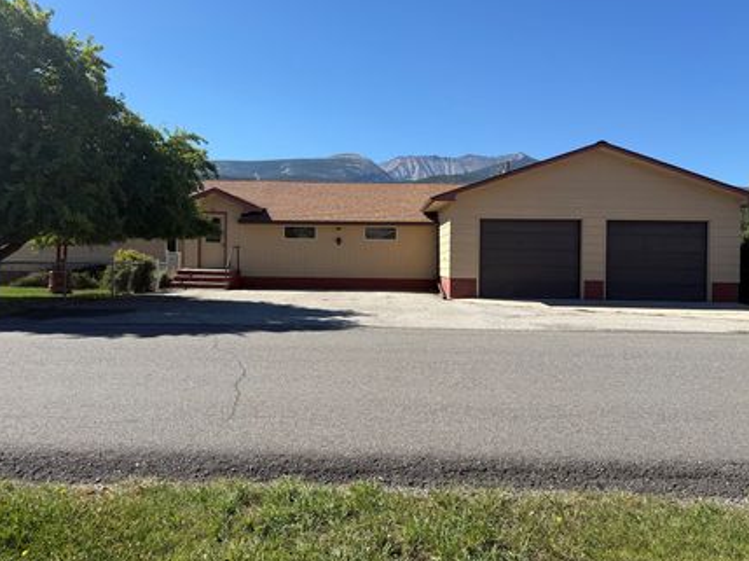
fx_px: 605
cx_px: 363
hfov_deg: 63.5
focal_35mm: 28
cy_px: 256
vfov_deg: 49.6
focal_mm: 6.76
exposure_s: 1/3584
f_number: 1.78
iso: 80
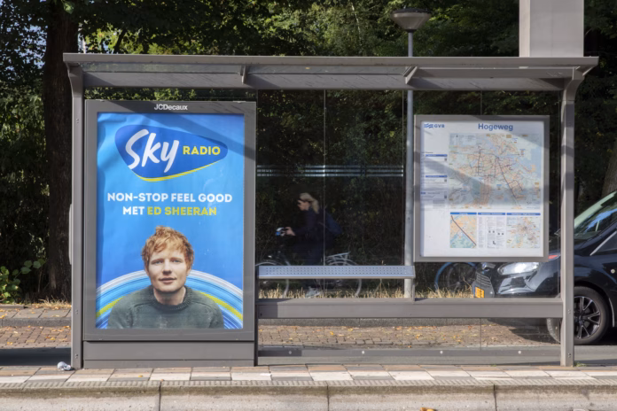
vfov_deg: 13.0
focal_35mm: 105
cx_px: 308
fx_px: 1799
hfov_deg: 19.5
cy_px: 206
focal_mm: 70
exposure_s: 1/125
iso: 400
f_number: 9
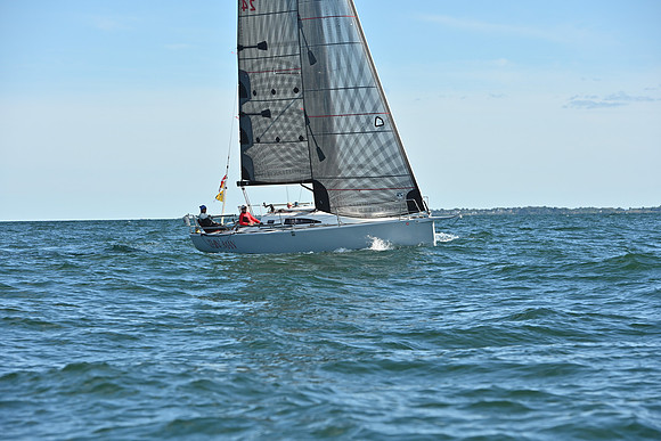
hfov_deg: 15.2
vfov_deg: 10.2
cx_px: 330
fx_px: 2479
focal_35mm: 135
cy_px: 220
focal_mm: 135
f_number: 7.1
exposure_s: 1/1600
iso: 320
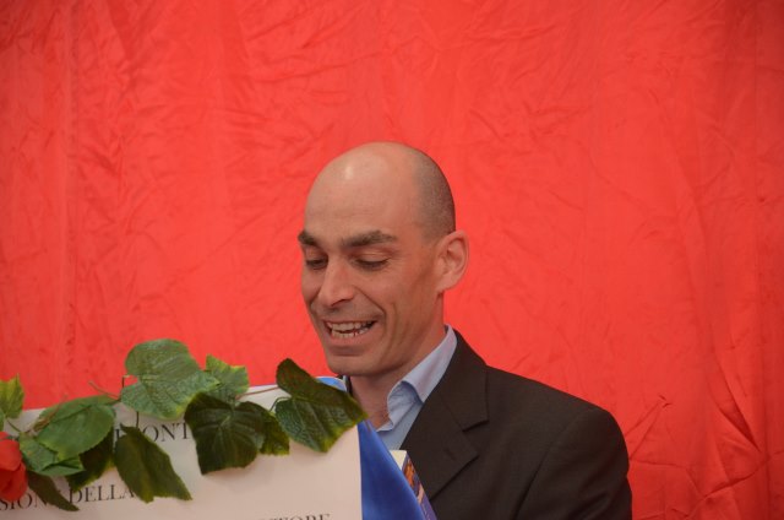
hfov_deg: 13.1
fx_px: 3423
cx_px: 392
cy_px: 260
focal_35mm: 158
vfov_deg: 8.7
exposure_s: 1/60
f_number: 5.6
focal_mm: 105
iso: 900
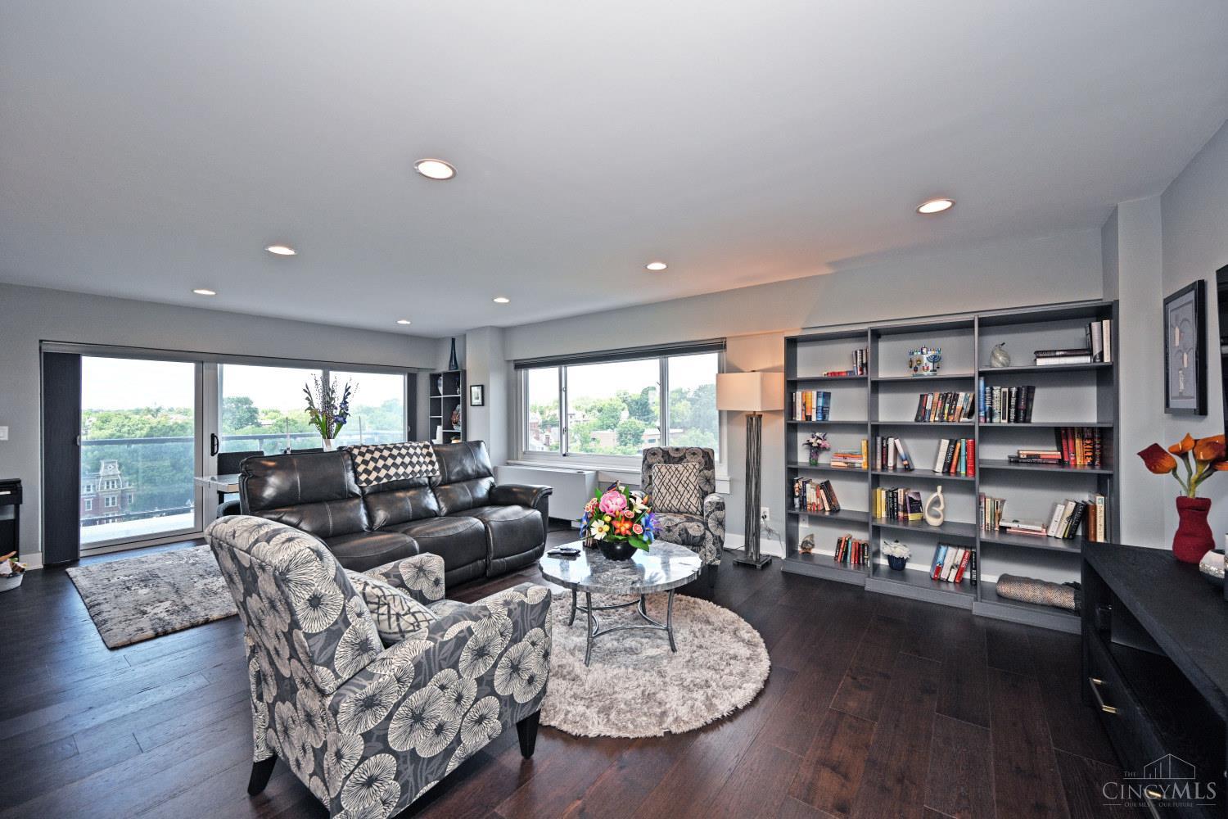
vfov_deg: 81.2
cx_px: 614
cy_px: 410
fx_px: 478
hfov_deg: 104.3
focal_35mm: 14
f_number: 5.6
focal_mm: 14
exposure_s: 1/125
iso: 200
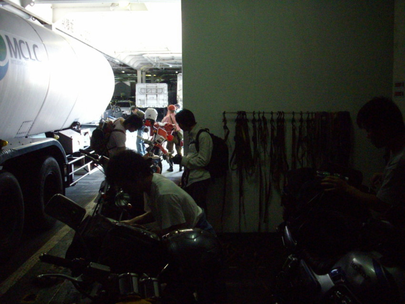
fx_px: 433
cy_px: 152
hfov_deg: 50.1
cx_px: 202
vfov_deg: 38.7
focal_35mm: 37
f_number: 2.8
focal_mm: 6.2
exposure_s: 1/30
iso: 400
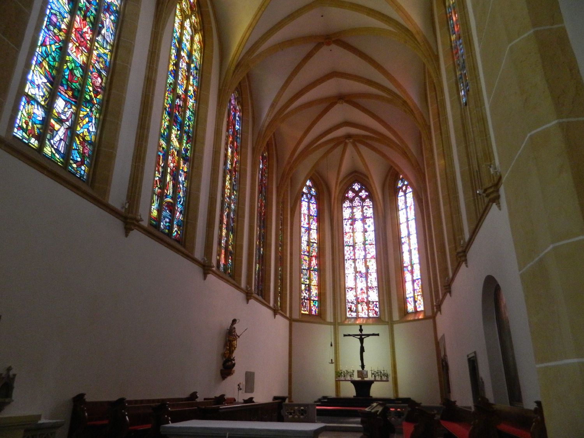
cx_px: 292
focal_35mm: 25
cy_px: 219
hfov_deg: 69.4
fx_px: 422
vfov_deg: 54.9
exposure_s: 1/30
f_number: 3.1
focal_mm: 4.5
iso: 400
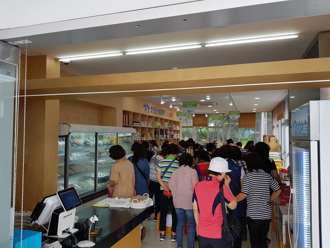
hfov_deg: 67.3
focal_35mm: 26
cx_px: 165
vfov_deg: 53.1
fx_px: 248
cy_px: 124
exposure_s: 1/146
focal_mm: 4.2
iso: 40
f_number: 1.7
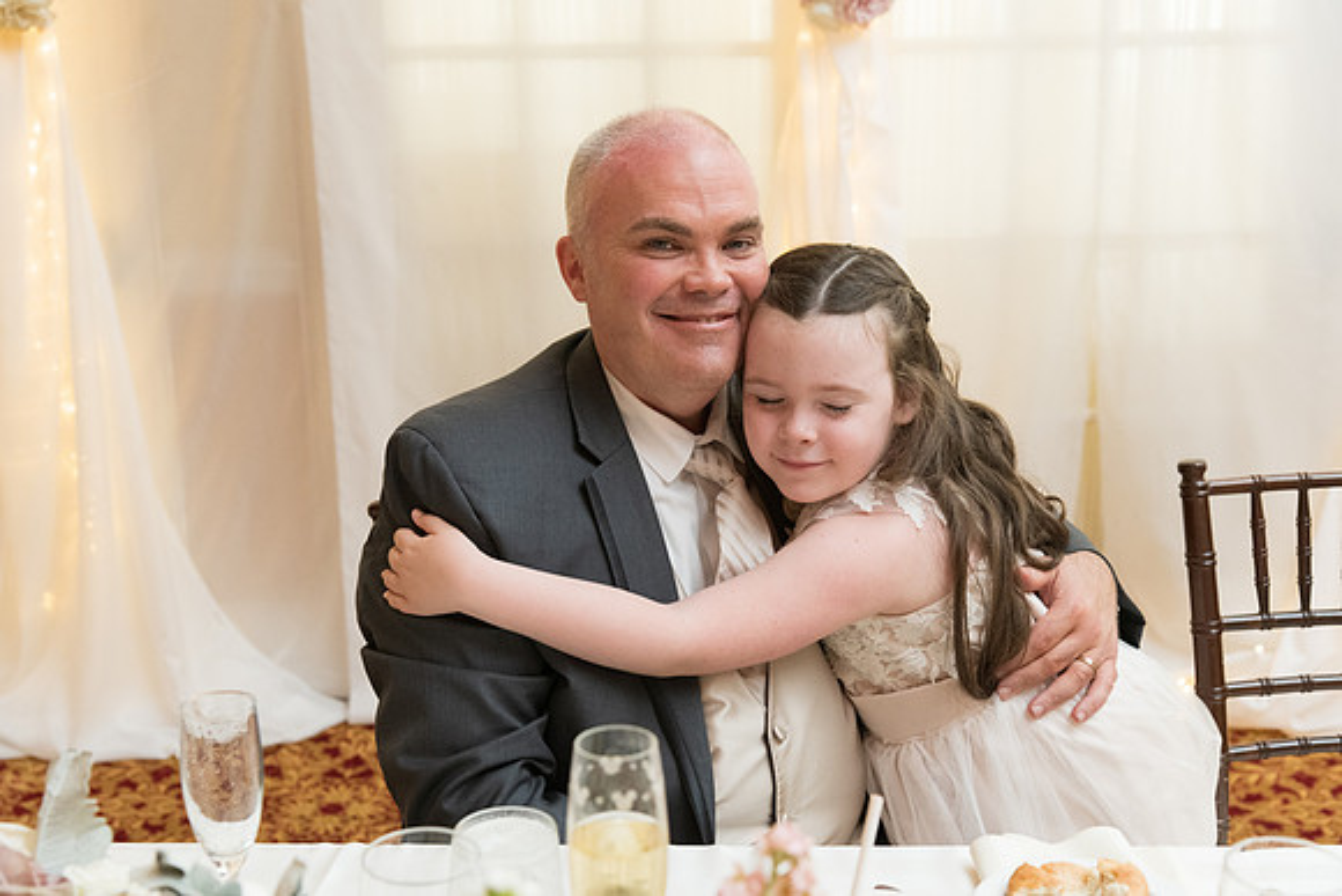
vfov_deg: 28.1
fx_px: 1790
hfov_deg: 41.1
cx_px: 671
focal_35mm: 48
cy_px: 448
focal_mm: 48
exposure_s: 1/125
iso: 3200
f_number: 5
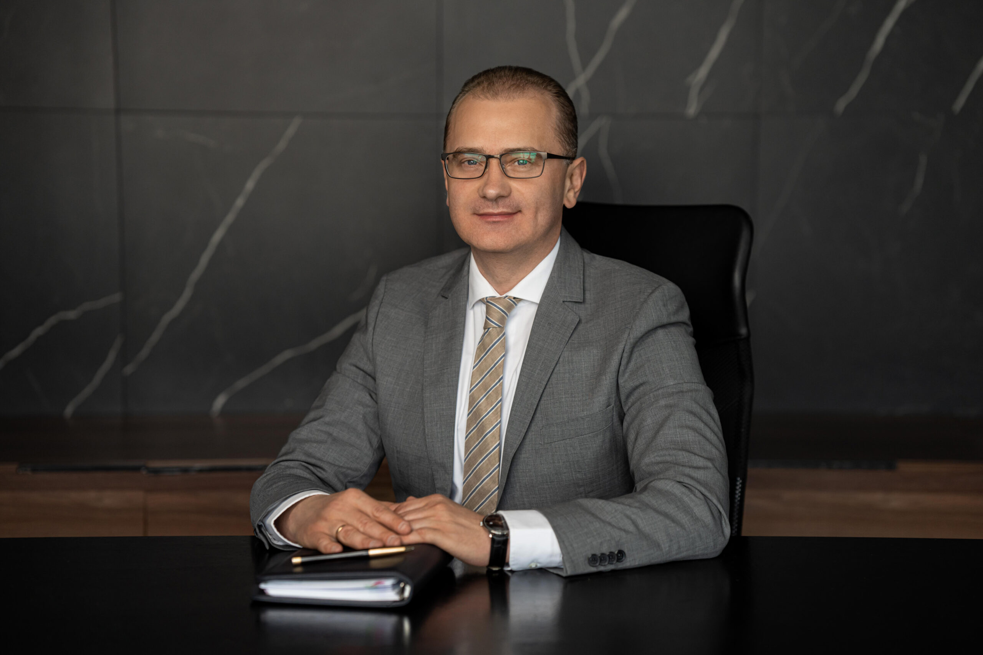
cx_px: 492
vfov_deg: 16.1
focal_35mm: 85
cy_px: 328
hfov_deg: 23.9
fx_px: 2321
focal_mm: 85
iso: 500
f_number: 2.2
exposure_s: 1/640
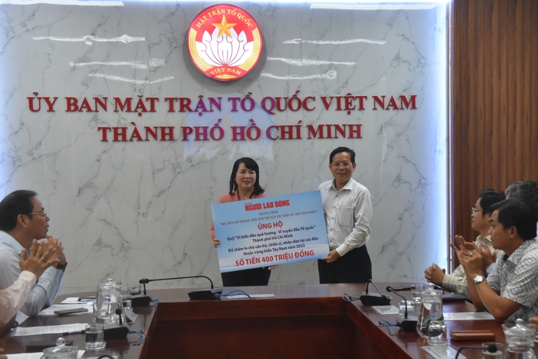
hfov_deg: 37.9
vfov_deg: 25.8
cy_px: 180
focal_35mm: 52
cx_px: 269
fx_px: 785
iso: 1000
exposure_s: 1/125
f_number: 5.6
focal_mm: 35
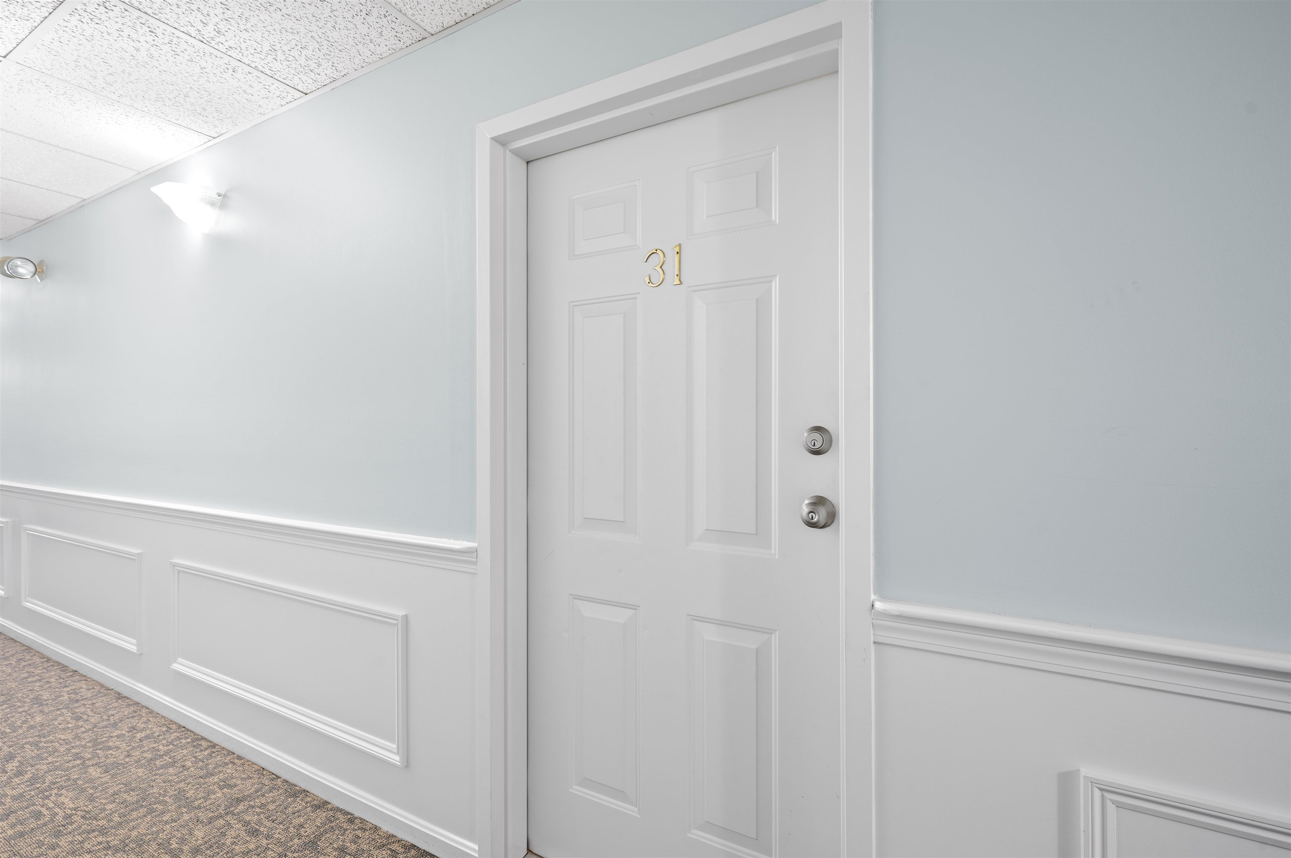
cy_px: 429
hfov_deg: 96.8
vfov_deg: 73.7
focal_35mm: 16
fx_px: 573
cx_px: 646
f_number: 7.1
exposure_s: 25
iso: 250
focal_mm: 16
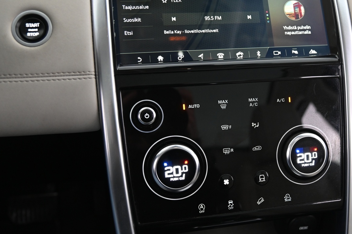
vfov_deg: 31.1
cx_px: 235
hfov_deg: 44.8
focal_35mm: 43
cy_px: 124
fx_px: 420
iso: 2000
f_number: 4
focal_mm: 31
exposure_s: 1/15
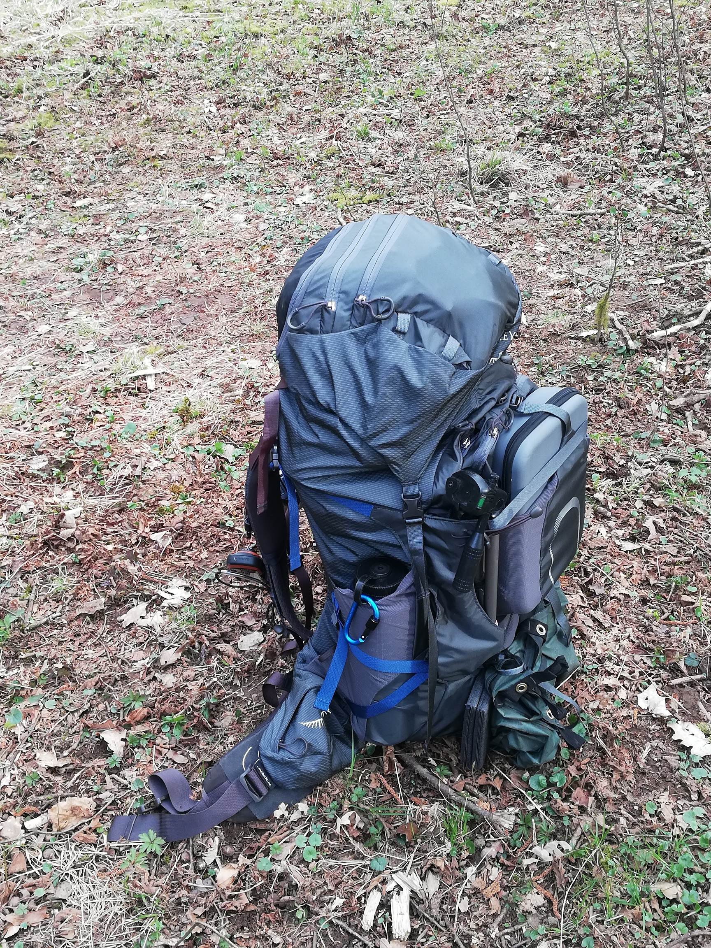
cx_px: 356
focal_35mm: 42
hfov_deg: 34.3
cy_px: 474
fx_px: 1150
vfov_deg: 44.8
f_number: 2.2
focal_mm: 3.81
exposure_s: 1/50
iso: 64
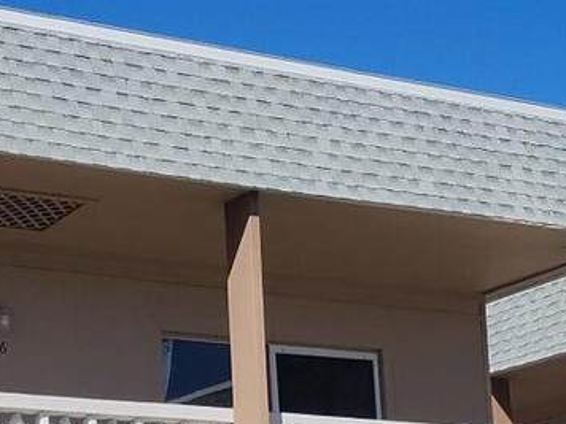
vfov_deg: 16.0
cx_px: -37
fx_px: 1472
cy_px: 457
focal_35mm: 90
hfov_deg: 20.8
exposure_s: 1/8883
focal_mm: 4.71
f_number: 1.7
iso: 107
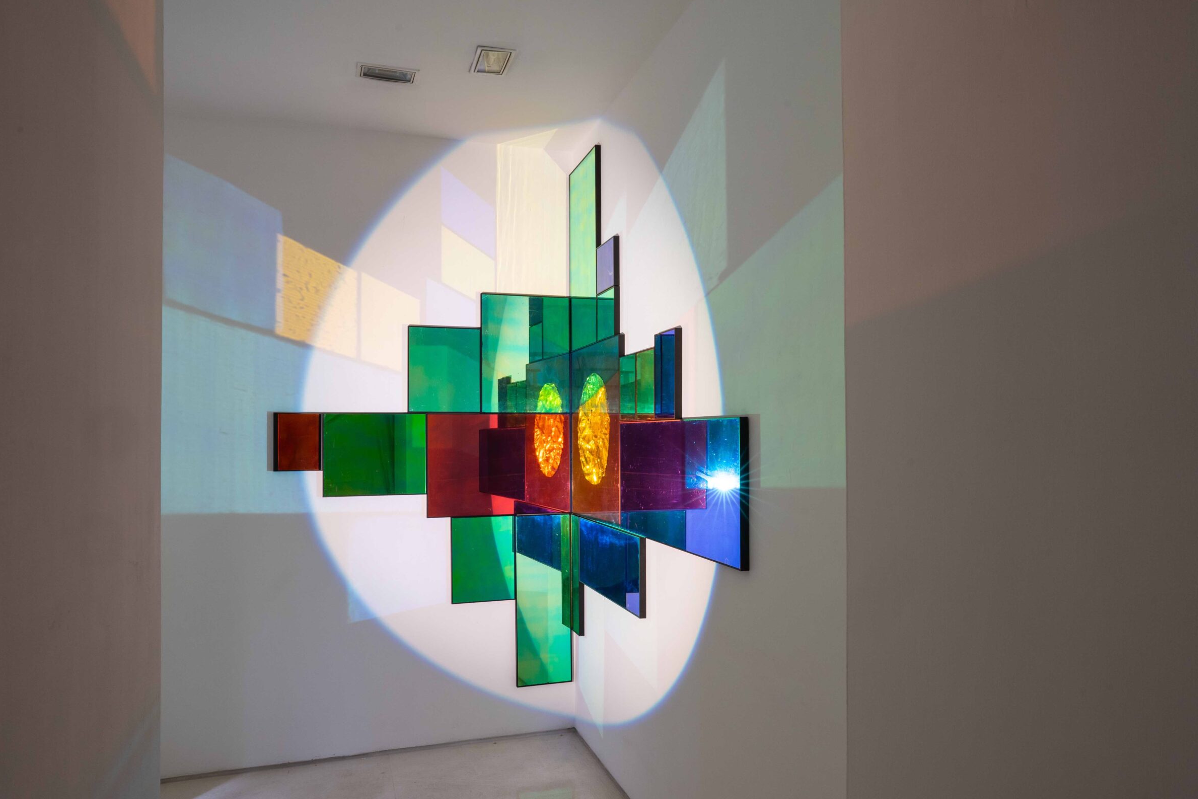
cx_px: 615
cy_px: 421
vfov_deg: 49.5
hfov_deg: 69.4
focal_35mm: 26
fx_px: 865
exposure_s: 1/1.25
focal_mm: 24
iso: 250
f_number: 14
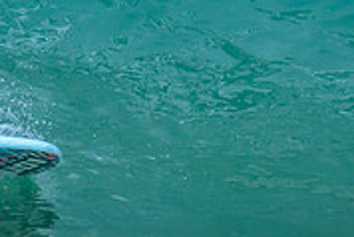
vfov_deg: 0.6
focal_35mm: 2145
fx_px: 21109
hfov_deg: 1.0
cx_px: 44
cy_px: -133
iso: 2200
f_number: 8
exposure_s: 1/2000
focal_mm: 560
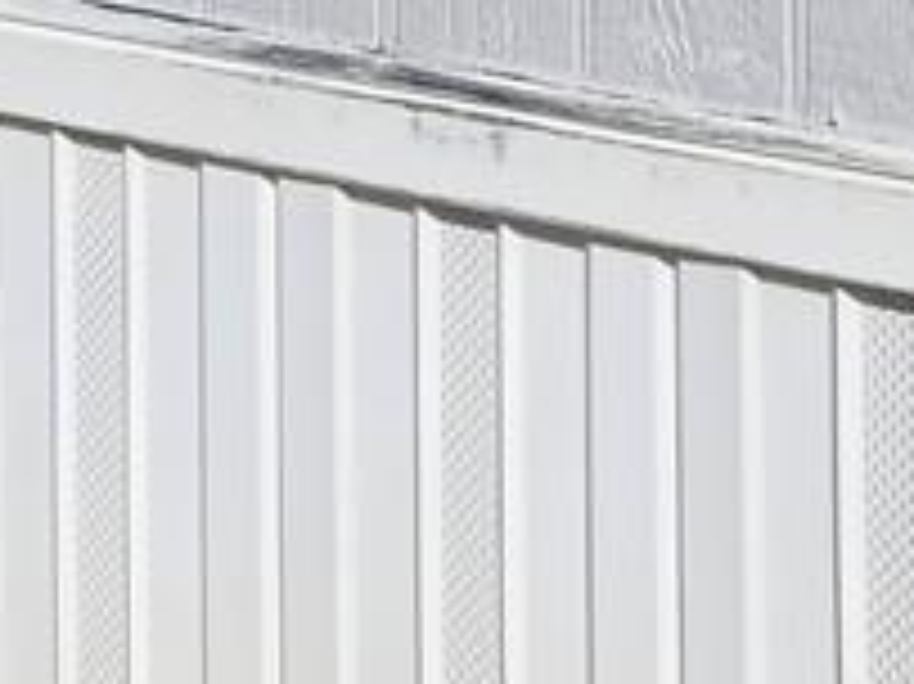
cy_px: -756
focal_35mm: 181
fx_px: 4776
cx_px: -1324
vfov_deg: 7.8
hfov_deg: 9.6
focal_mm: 6.4
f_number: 1.8
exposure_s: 1/2628
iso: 12
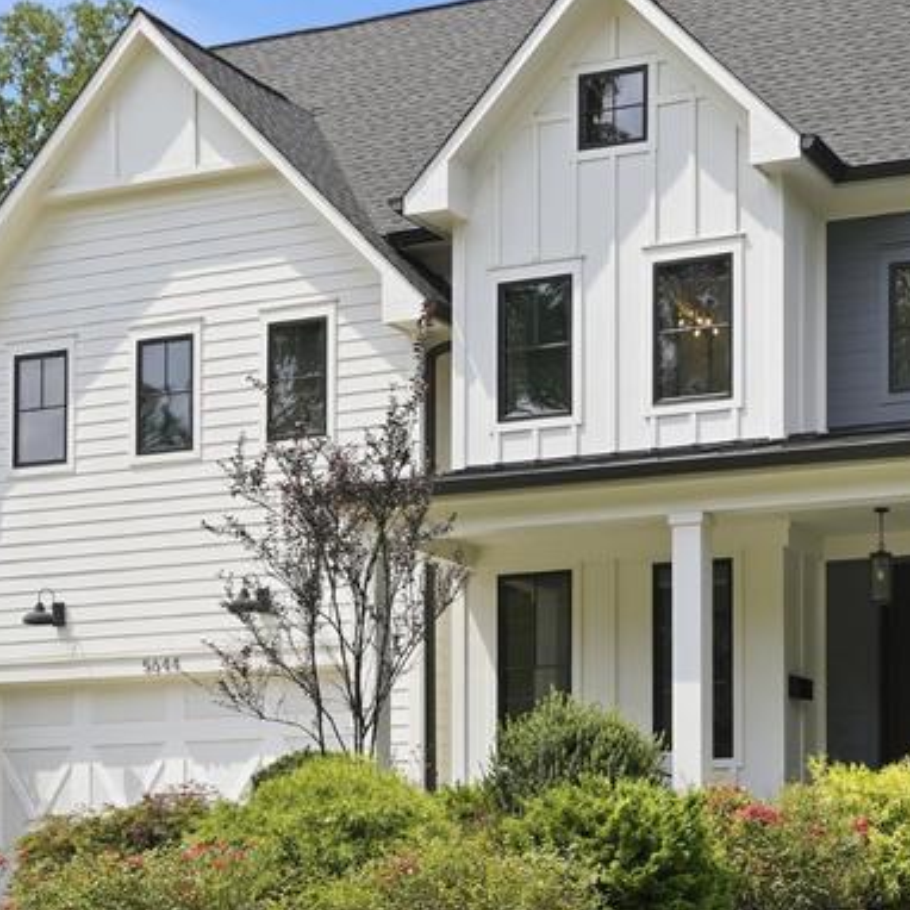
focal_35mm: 67
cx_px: 715
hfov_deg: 25.3
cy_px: 544
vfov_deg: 25.6
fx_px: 1997
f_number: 8
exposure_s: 1/640
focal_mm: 29.5
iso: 400
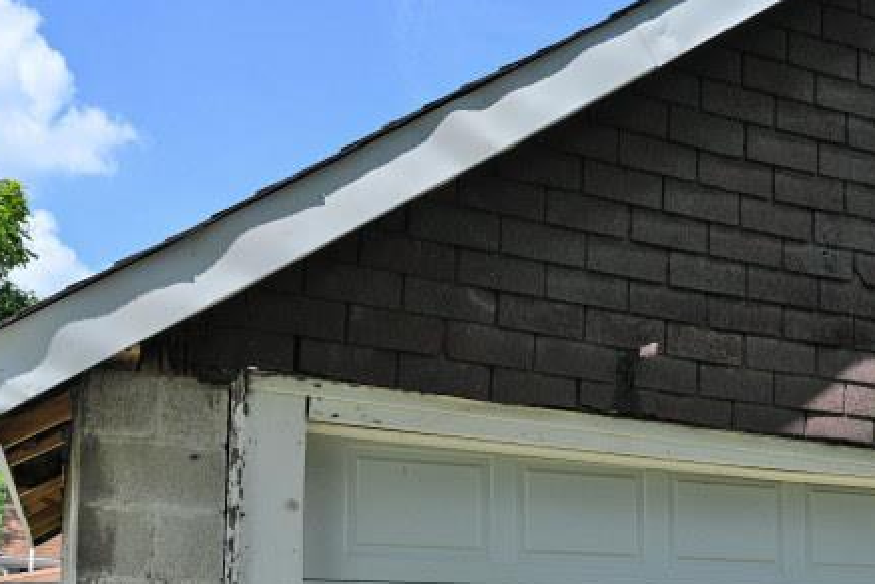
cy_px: 570
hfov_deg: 35.0
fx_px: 1337
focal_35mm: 55
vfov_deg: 23.7
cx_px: 706
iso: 100
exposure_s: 1/320
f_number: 7.1
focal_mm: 16
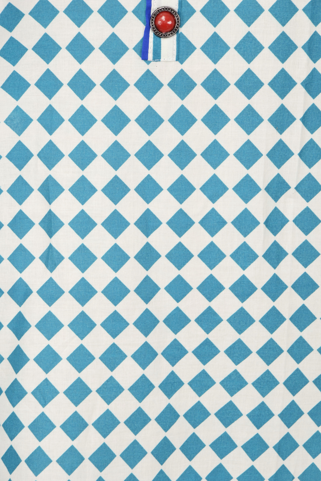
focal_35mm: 158
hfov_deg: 8.7
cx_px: 160
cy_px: 240
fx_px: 2106
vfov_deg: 13.0
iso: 100
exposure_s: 1/100
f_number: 11
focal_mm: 105
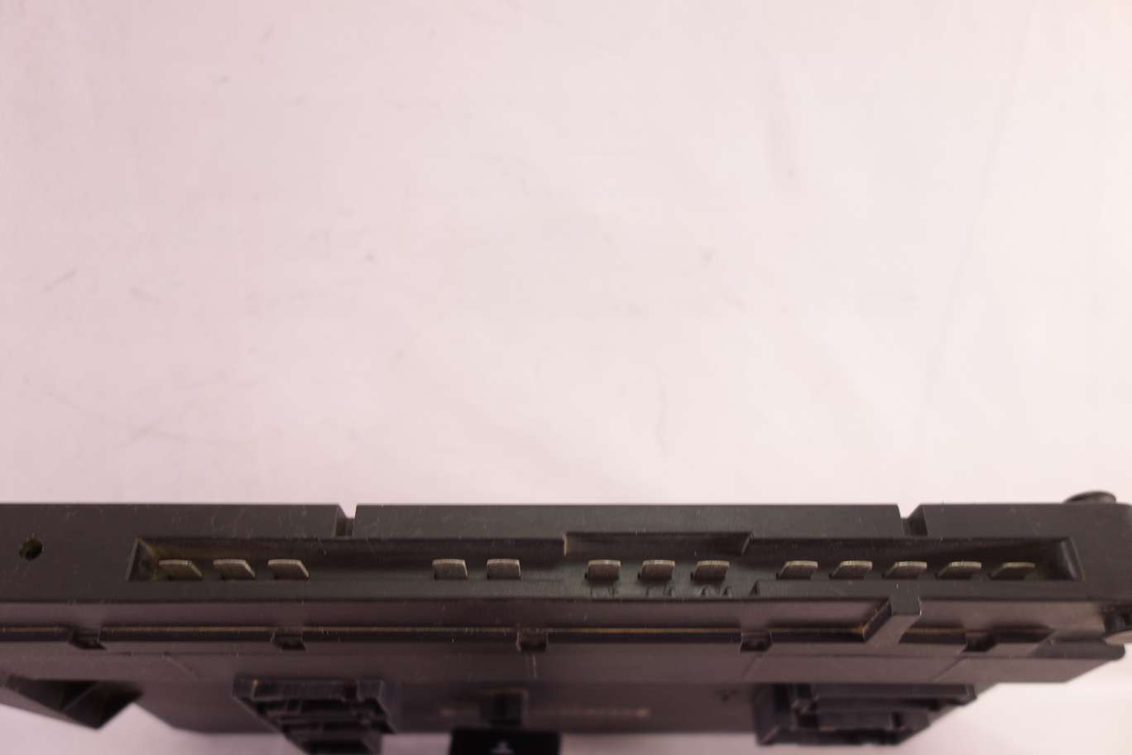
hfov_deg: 65.5
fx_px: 880
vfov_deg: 46.4
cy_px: 378
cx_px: 566
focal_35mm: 28
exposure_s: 1/100
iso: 200
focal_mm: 10.4
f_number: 2
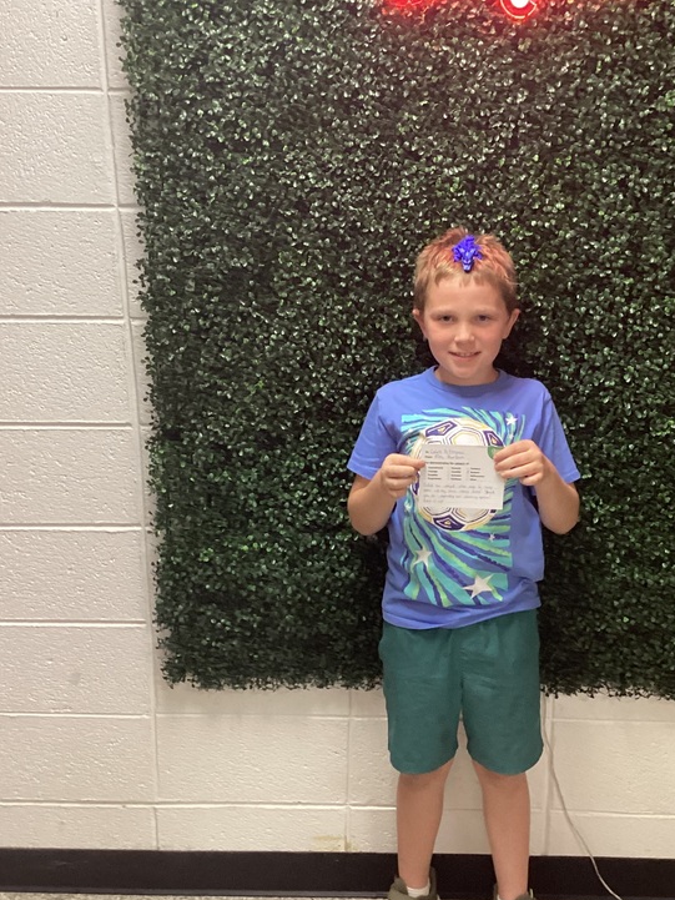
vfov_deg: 42.9
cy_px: 474
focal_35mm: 44
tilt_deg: -15.5
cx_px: 439
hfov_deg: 32.7
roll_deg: -0.3
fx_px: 1144
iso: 320
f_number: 2.4
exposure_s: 1/50
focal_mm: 3.3
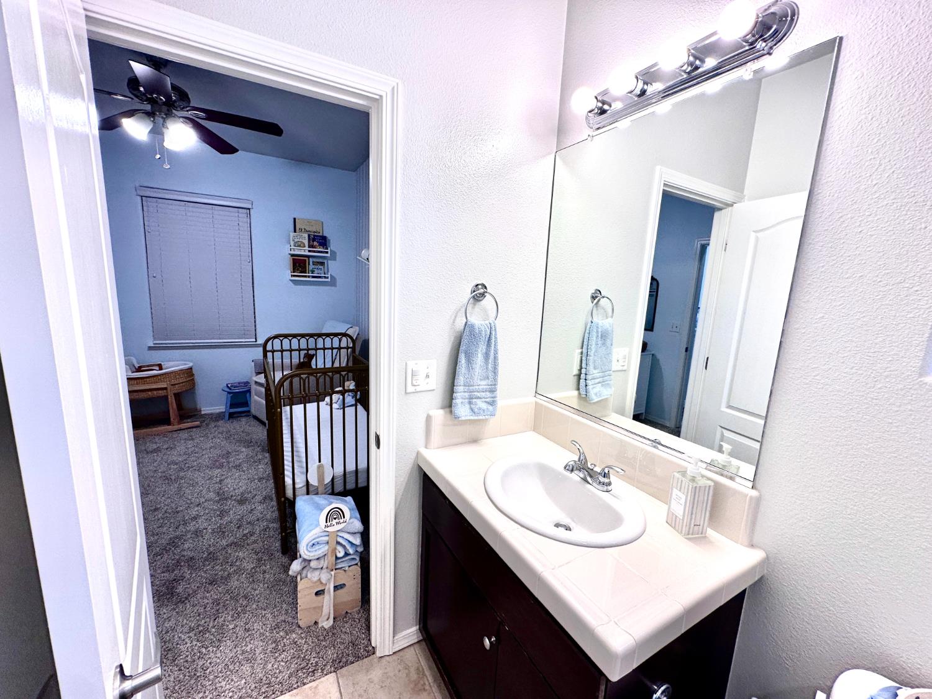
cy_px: 350
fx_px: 377
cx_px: 466
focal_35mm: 14
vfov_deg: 85.7
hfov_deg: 102.1
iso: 100
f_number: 2.2
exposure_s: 1/120
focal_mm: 2.22
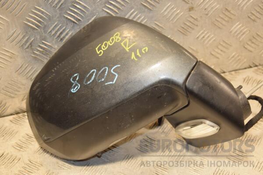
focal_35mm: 75
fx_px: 548
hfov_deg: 27.0
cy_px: 88
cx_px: 132
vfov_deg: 18.2
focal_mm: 50
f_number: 5
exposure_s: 1/125
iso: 800
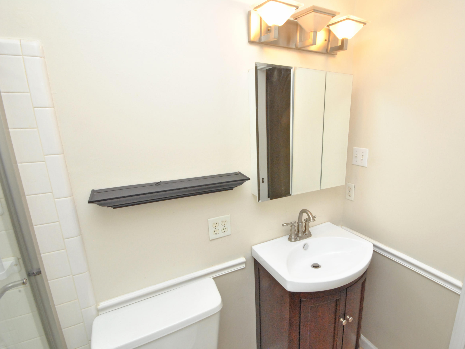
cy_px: 182
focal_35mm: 17
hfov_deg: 90.3
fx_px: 228
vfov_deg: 74.7
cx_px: 270
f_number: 16
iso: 800
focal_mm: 10
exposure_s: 1/10
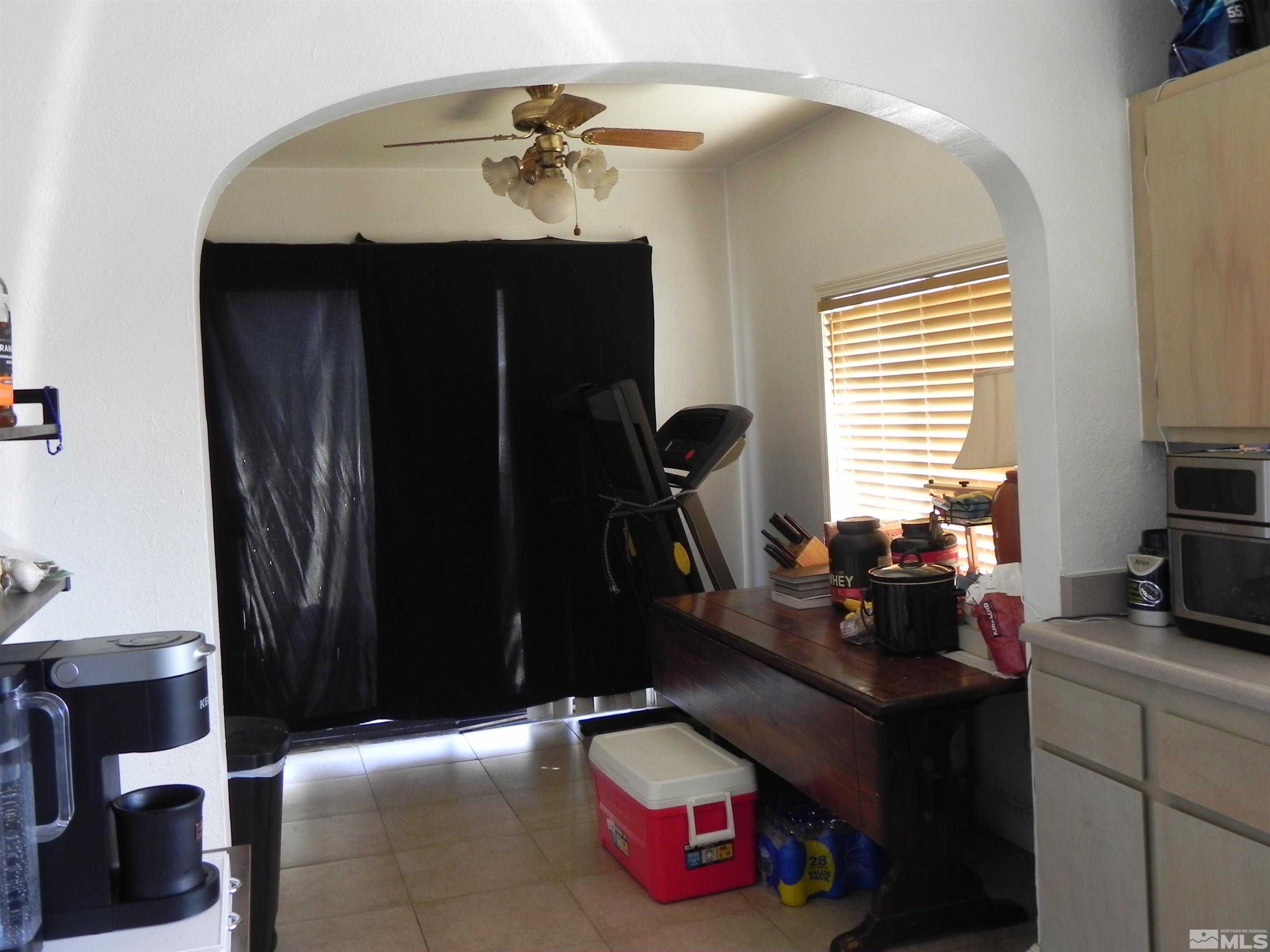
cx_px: 635
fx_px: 1211
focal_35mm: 33
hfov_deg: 55.4
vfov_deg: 42.9
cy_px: 476
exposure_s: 1/30
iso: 171
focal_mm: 5.9
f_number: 2.8
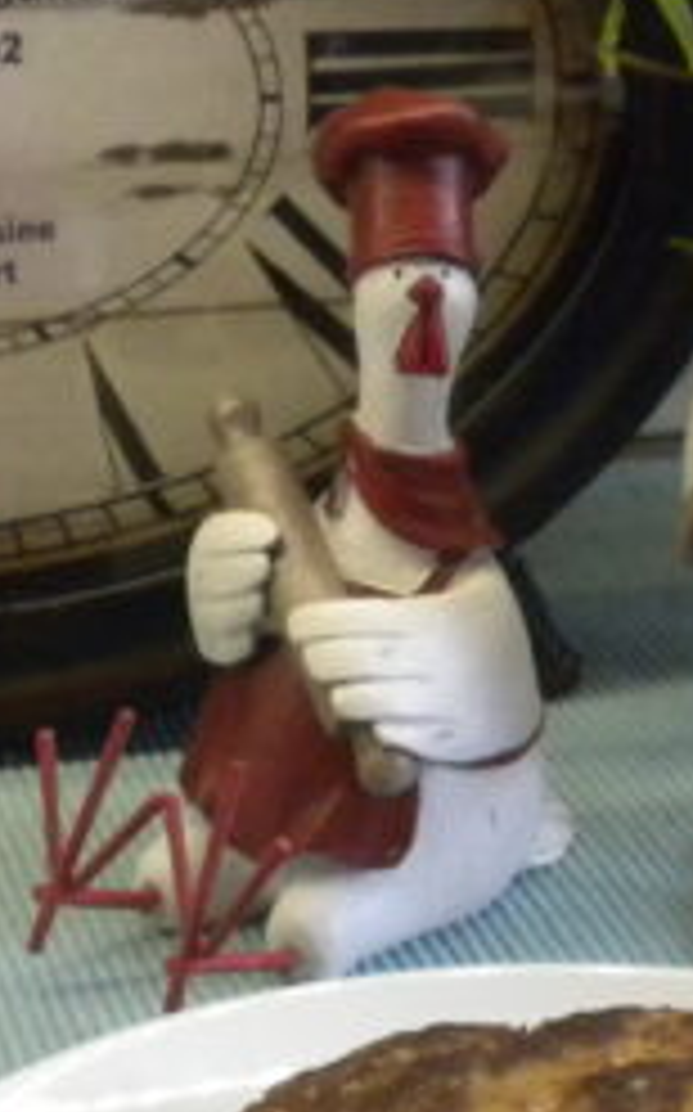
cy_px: 797
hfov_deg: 10.7
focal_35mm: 122
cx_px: 454
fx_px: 3693
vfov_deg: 17.0
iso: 400
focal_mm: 6.6
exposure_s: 1/56.6
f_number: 3.5
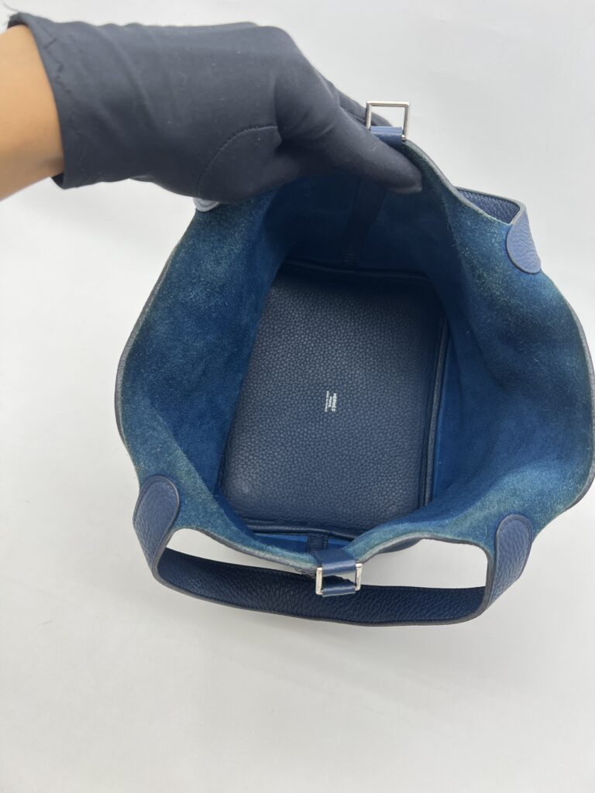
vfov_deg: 67.3
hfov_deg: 53.1
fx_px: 596
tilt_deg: -44.9
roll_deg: -8.3
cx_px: 298
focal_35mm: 26
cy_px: 396
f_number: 1.5
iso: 32
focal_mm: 5.7
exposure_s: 1/100
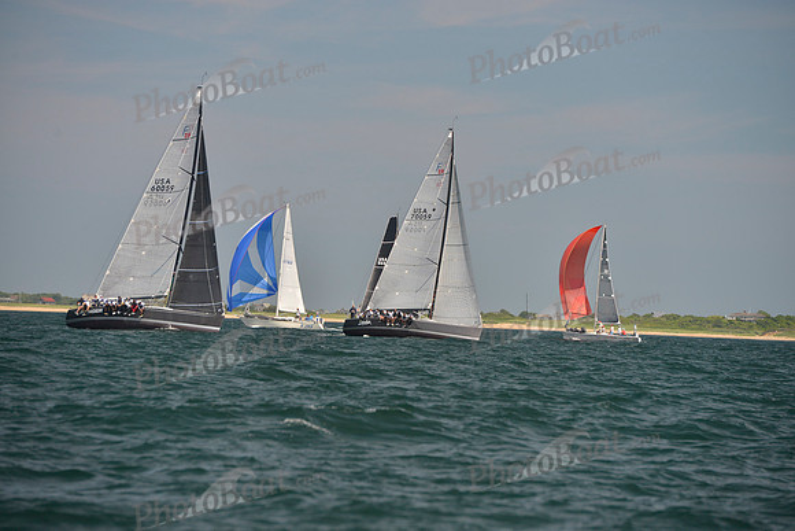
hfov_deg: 10.3
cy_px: 266
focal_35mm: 200
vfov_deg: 6.9
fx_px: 4417
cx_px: 398
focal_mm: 200
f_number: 7.1
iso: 400
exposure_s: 1/800
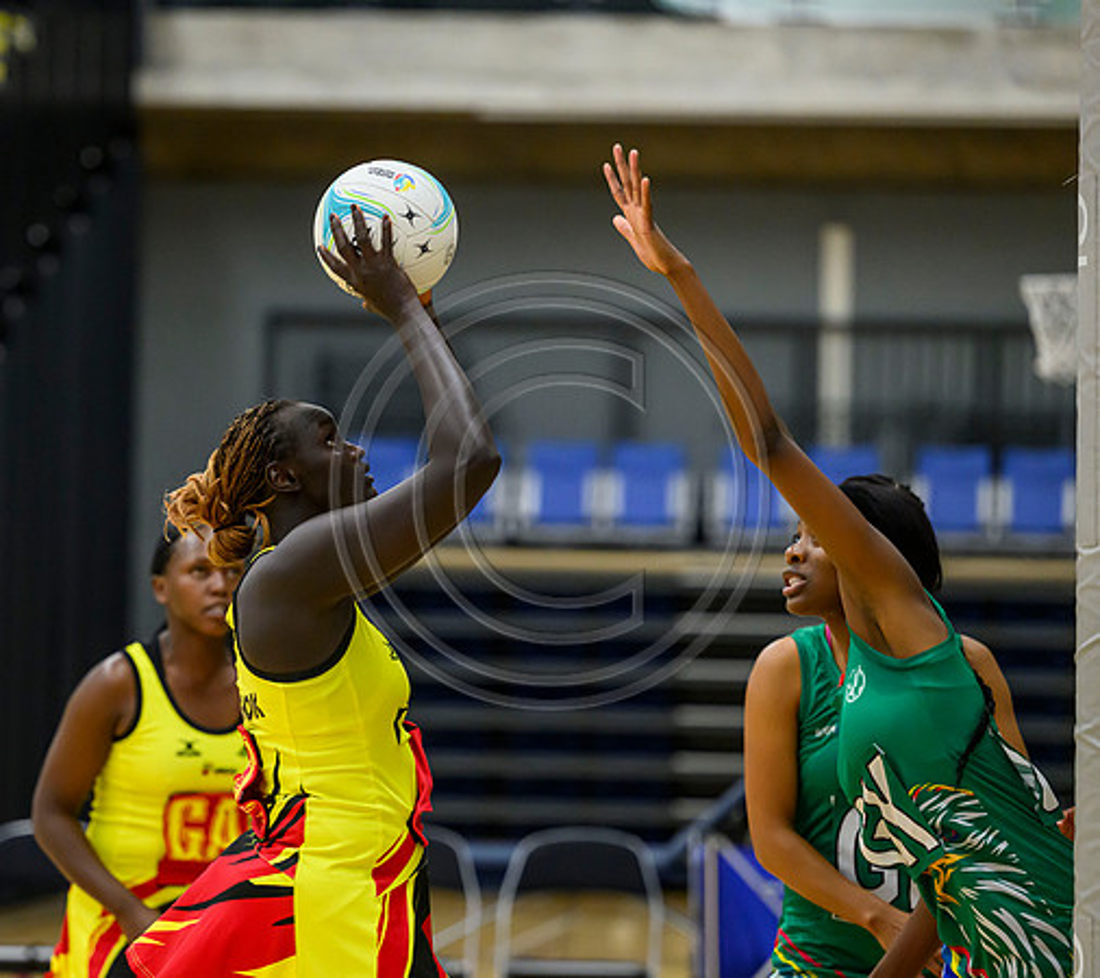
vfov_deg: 8.1
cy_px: 537
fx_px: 6935
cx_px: 294
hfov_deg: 9.1
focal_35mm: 204
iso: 4000
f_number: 3.2
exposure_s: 1/1000
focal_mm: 155
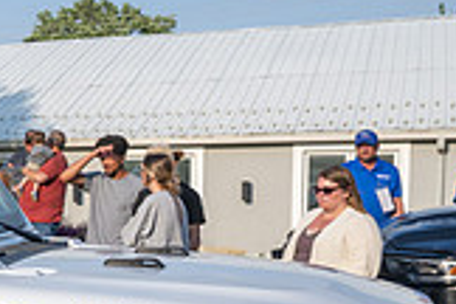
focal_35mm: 86
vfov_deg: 15.8
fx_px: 1089
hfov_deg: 19.5
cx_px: -287
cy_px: 232
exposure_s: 1/250
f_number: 10
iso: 250
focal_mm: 24
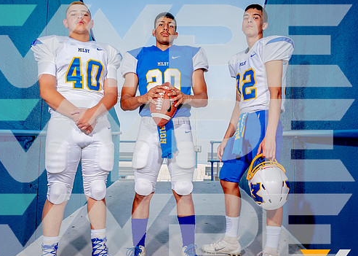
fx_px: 346
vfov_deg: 40.5
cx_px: 189
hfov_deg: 54.7
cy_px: 144
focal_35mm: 34
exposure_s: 1/125
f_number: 8
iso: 100
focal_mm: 24
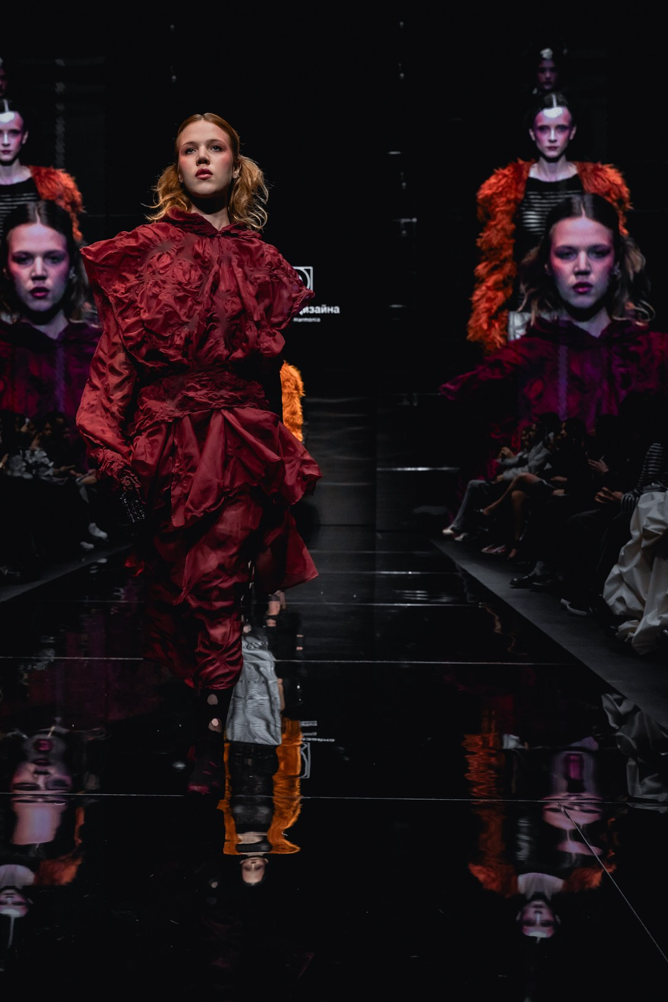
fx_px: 1141
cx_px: 295
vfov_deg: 47.4
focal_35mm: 41
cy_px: 517
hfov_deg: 32.6
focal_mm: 35
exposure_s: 1/250
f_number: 4.5
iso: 2000
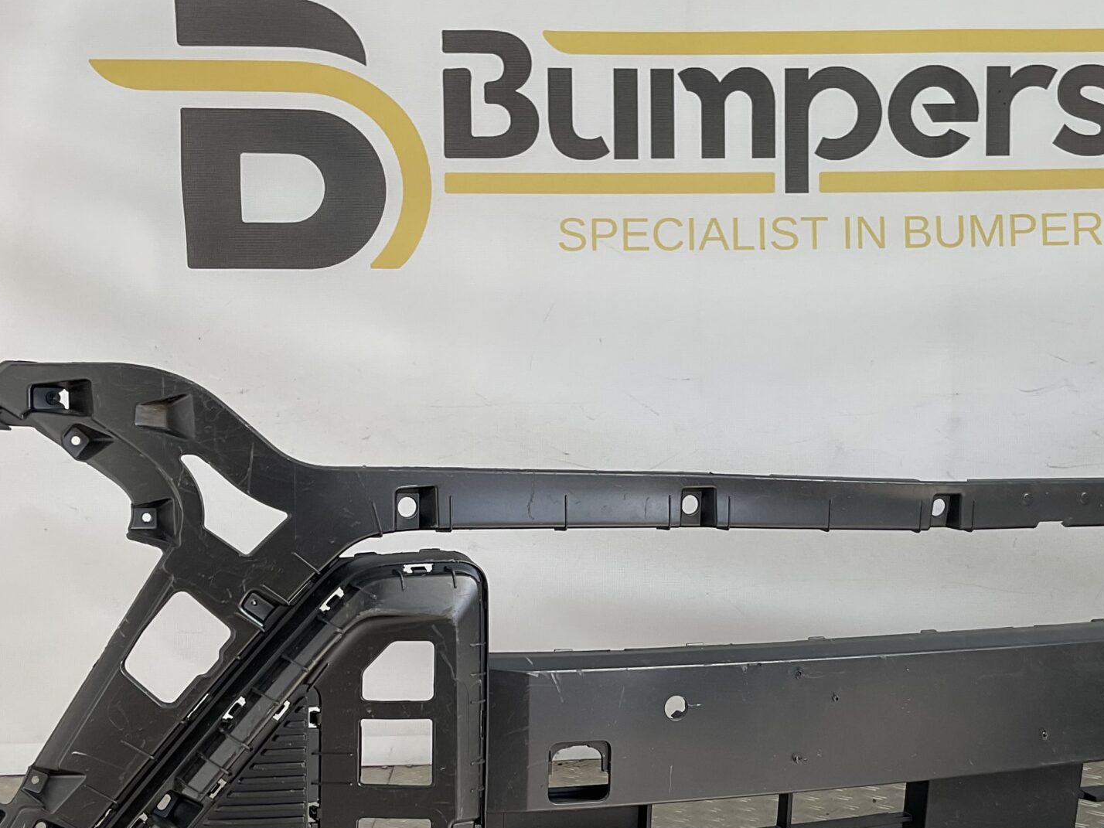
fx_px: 1658
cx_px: 618
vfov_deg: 27.9
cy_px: 555
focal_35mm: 52
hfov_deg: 36.8
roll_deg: +0.3
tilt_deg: -8.1
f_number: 1.8
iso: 16
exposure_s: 1/300
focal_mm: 3
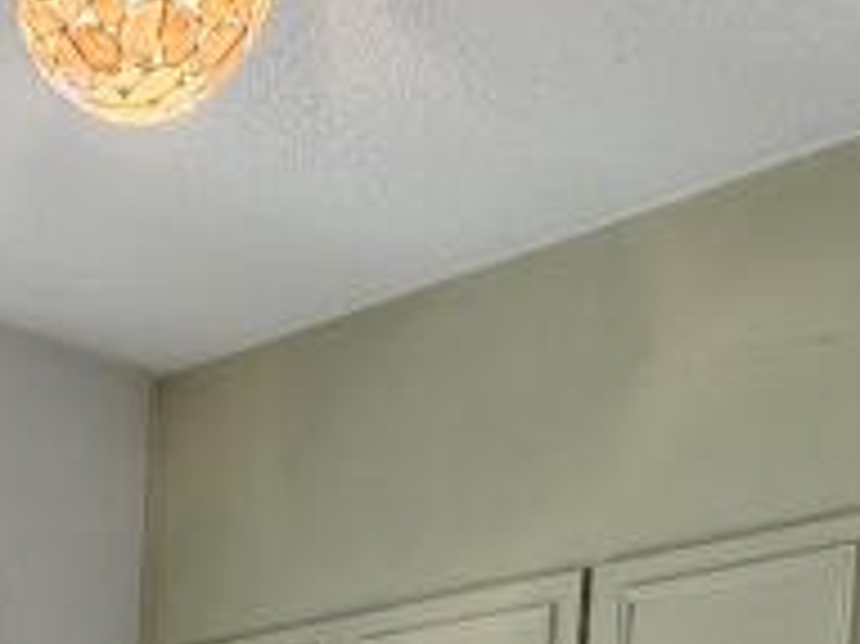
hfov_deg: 24.1
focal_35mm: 75
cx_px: -117
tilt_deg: -8.0
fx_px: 1862
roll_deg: +0.4
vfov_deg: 15.4
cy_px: 1324
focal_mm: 2.22
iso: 100
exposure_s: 1/100
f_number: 2.2
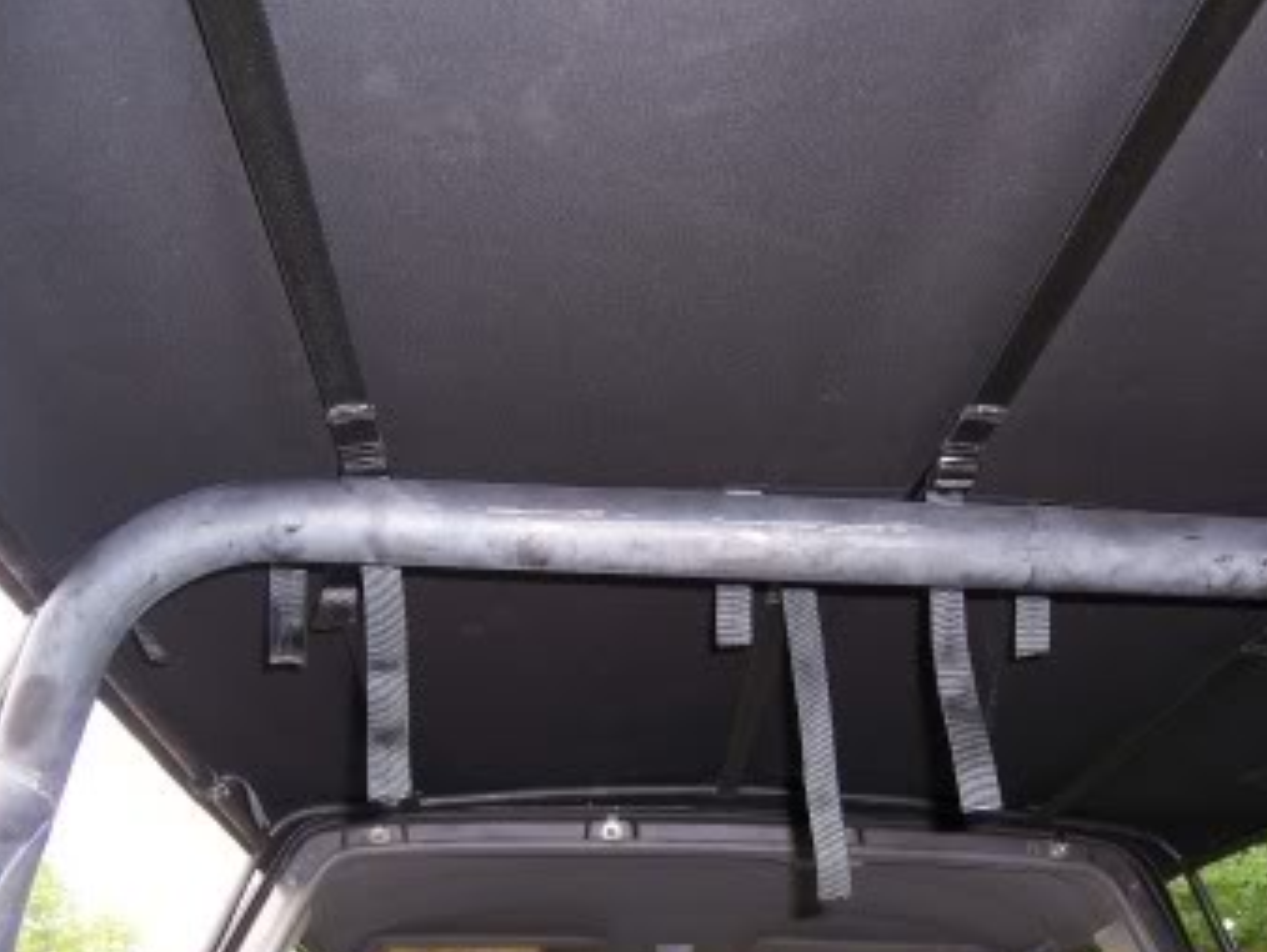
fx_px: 1428
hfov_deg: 47.8
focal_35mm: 39
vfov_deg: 36.8
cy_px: 547
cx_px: 637
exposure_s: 1/60
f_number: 2.8
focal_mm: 5.5
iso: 80
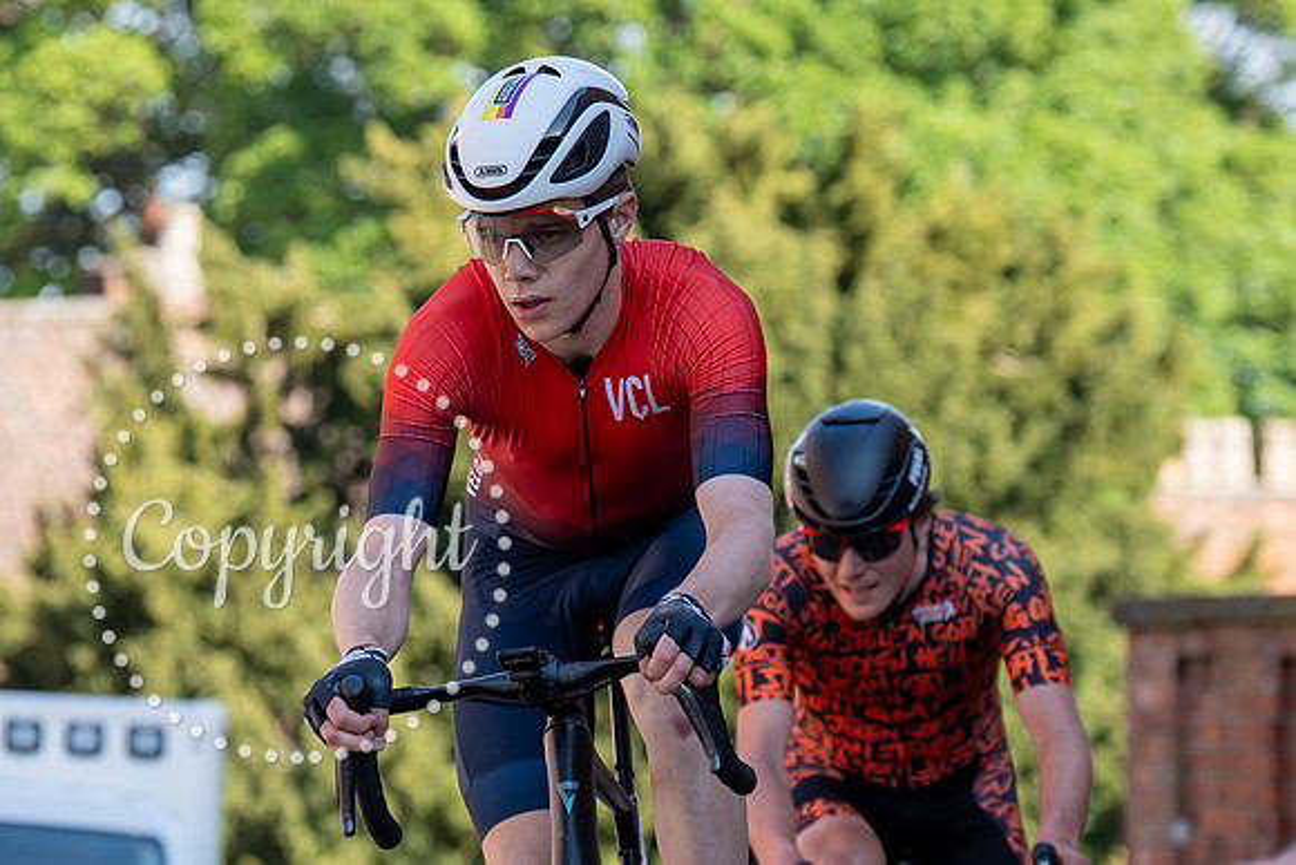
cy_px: 552
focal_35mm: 215
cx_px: 498
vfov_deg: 6.4
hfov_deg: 9.6
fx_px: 7748
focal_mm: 104
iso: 200
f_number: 3.5
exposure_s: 1/1000
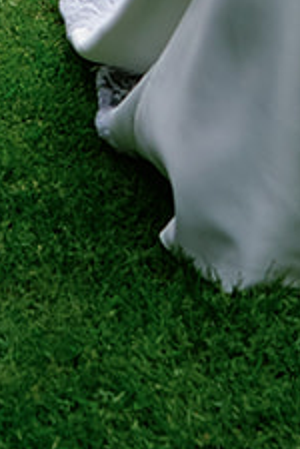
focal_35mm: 249
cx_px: 49
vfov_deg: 7.6
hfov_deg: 5.5
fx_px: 3112
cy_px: -710
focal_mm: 23
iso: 200
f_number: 1.4
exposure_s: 1/8000
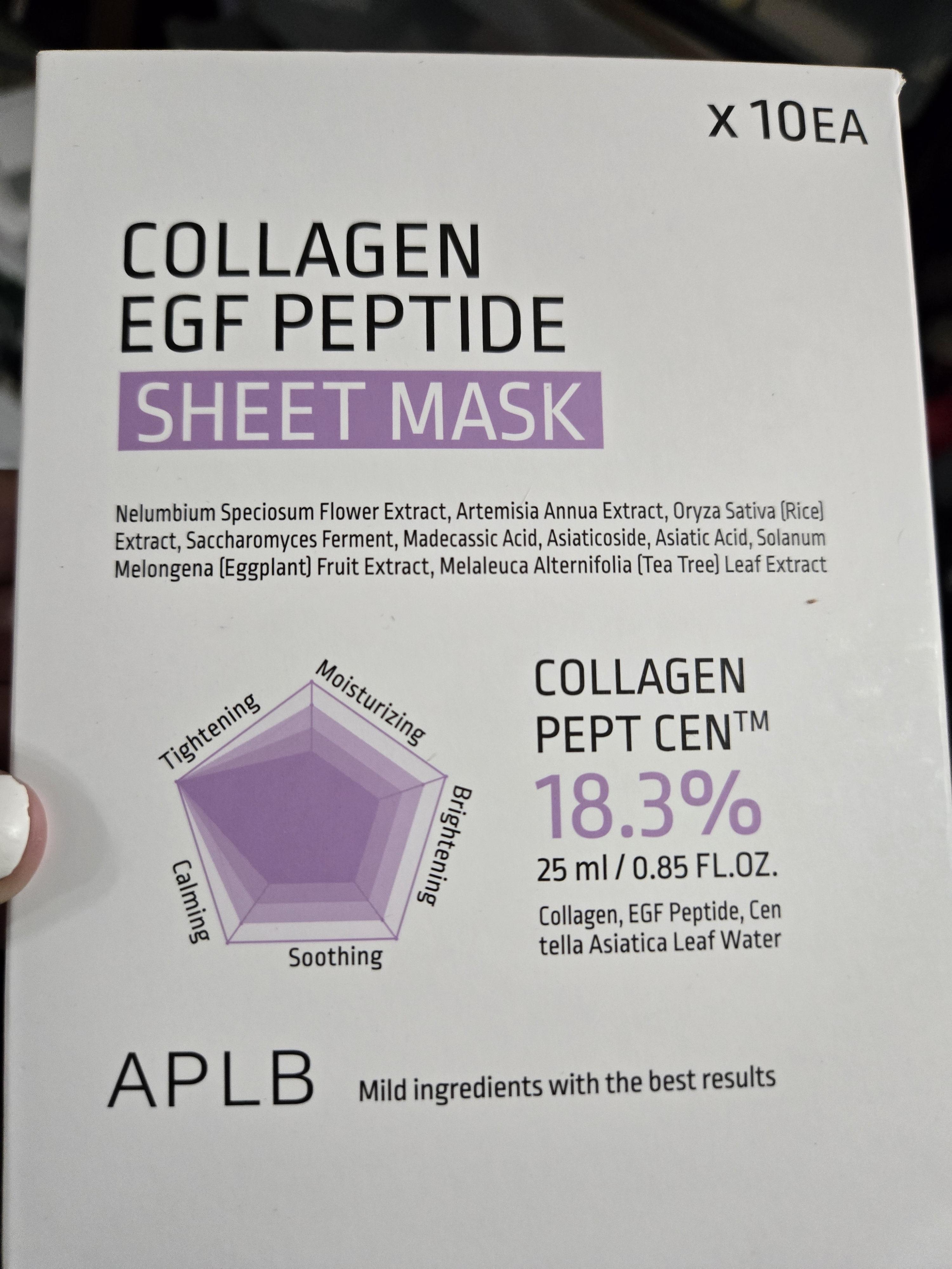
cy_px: 634
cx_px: 476
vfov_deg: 73.9
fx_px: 843
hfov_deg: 58.9
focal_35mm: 23
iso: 500
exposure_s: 1/120
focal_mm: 5.4
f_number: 1.8
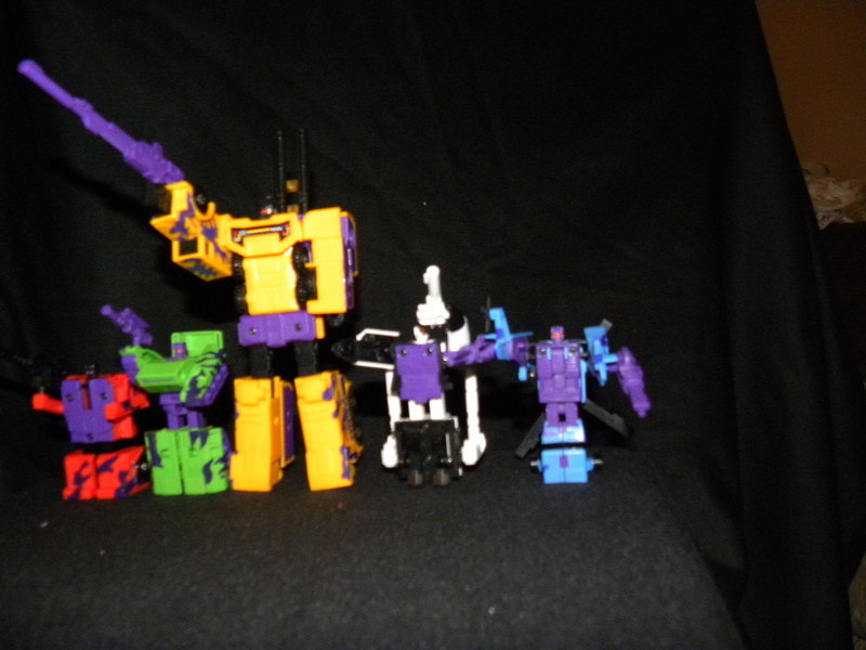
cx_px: 433
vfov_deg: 48.2
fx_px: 726
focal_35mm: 29
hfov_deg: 61.7
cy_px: 325
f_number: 2.8
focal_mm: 5.2
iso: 400
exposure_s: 1/30
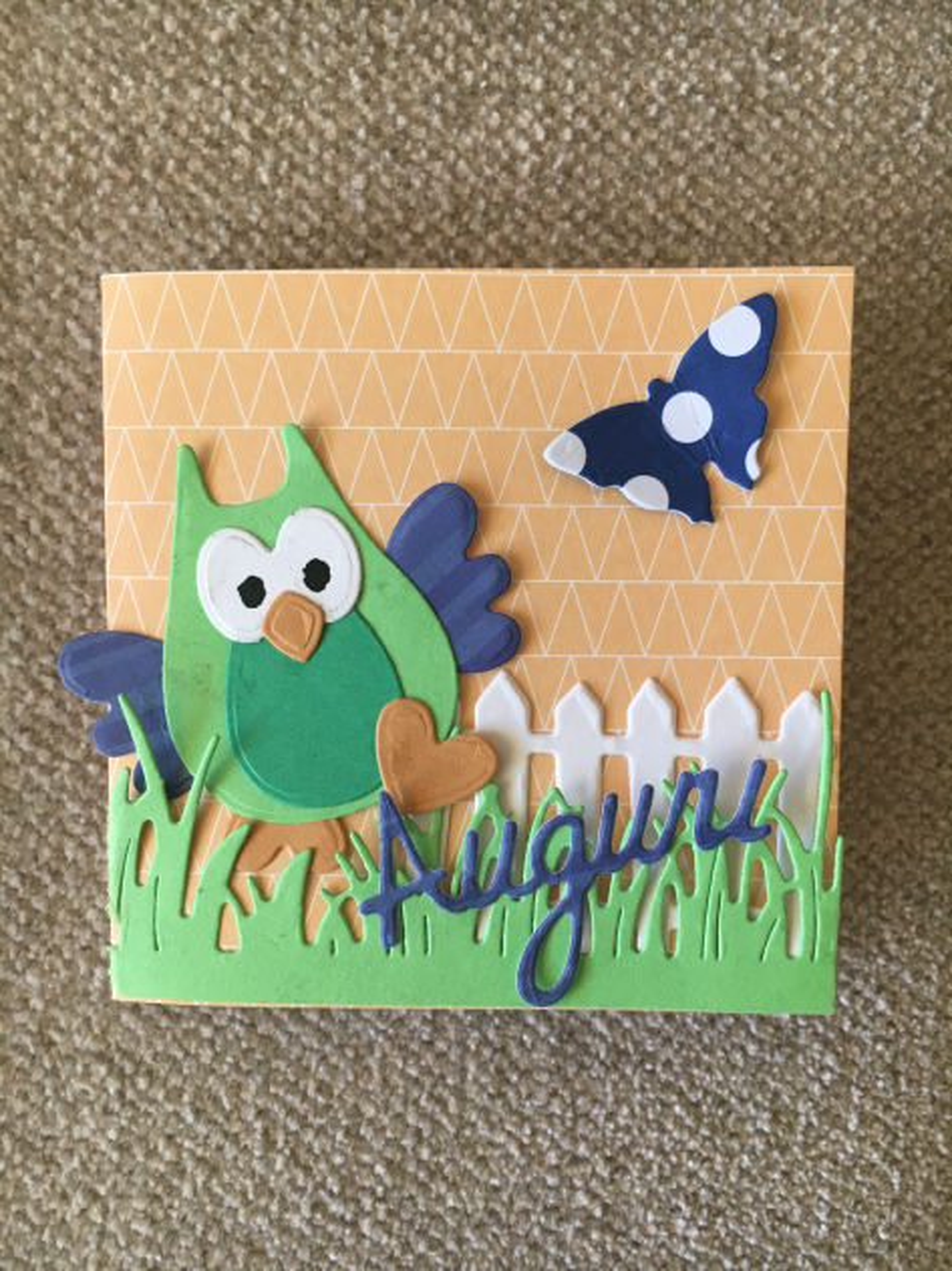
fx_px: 1064
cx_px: 476
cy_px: 636
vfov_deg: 61.7
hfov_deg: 48.2
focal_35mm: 29
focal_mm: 4.15
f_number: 2.2
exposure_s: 1/33
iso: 80
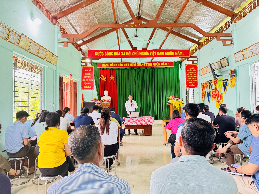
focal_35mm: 24
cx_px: 130
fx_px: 180
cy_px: 97
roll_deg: +1.3
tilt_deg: +1.7
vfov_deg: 56.8
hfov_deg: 71.6
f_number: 1.78
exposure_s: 1/60
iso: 500
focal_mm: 6.76
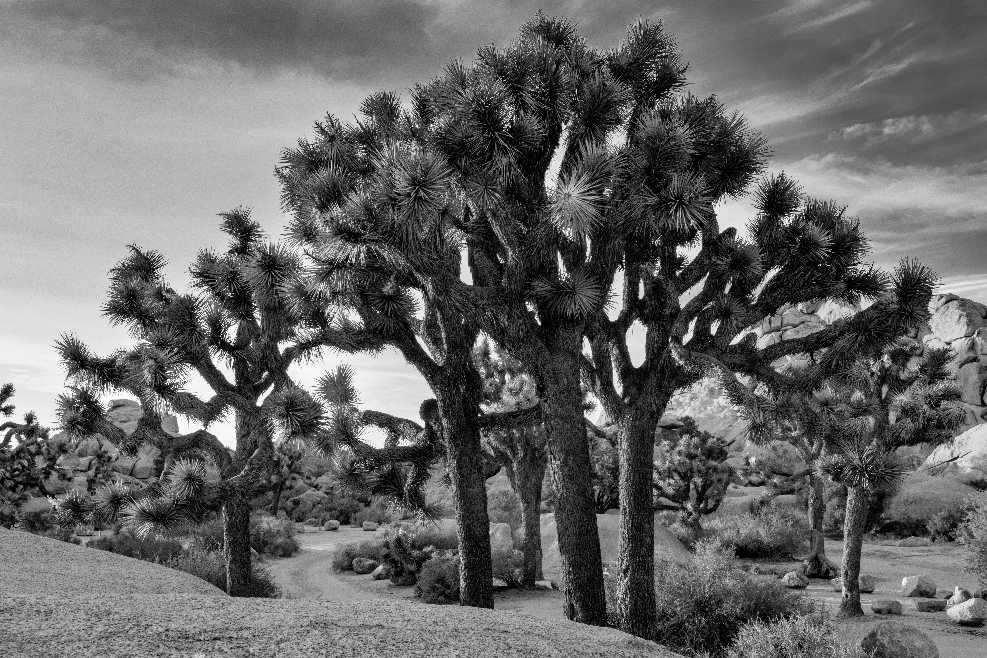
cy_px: 329
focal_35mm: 38
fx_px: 1042
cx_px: 494
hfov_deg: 50.7
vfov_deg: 35.1
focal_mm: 38
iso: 640
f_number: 22
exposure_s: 1/30
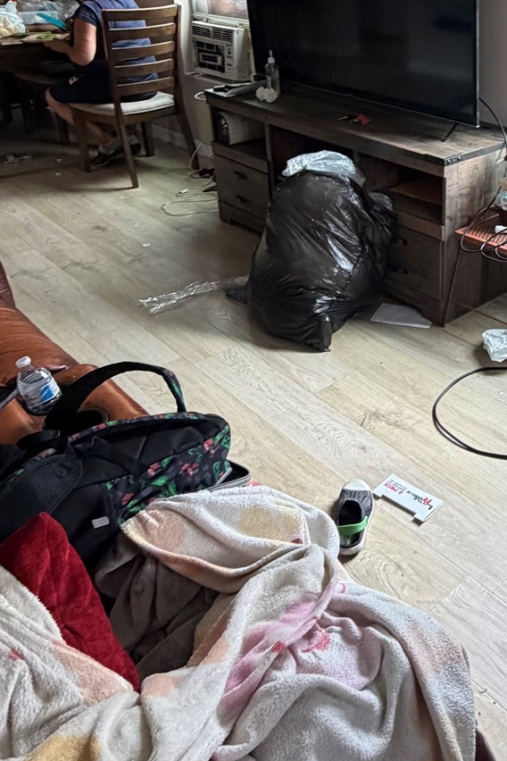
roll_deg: -1.2
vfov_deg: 52.8
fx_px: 739
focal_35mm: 35
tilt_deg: -21.0
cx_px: 460
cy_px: 225
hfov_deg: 35.5
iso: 320
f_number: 2.2
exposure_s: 1/121
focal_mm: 2.22
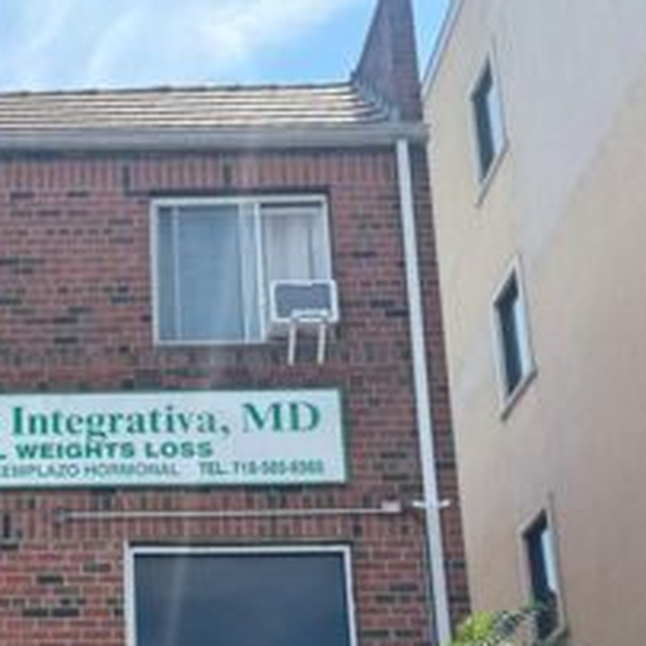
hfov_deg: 24.6
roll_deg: +0.0
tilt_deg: +19.3
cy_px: 611
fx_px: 1415
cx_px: 6
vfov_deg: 24.8
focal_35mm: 67
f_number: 1.78
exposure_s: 1/1721
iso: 80
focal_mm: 6.76
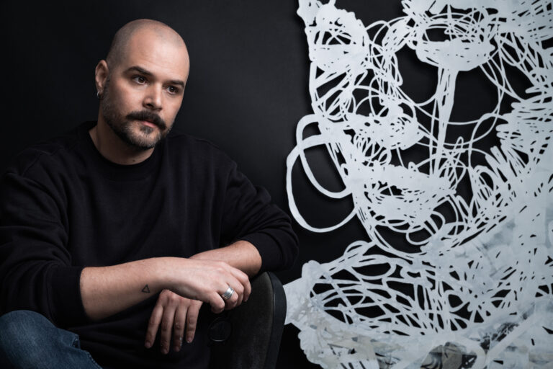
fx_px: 860
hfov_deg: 35.6
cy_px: 184
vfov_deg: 24.2
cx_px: 276
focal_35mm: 56
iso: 200
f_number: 8
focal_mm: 56
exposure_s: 1/160
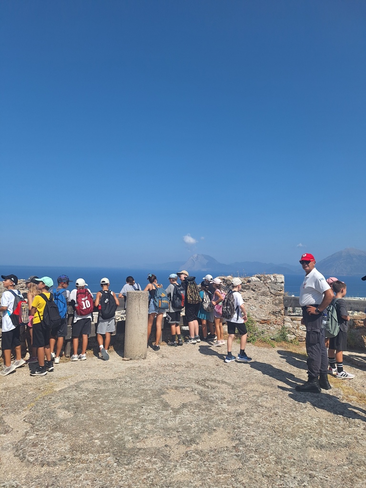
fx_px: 324
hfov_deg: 58.9
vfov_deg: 73.9
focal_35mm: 23
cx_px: 183
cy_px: 244
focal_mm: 5.54
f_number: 1.8
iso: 40
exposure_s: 1/2681
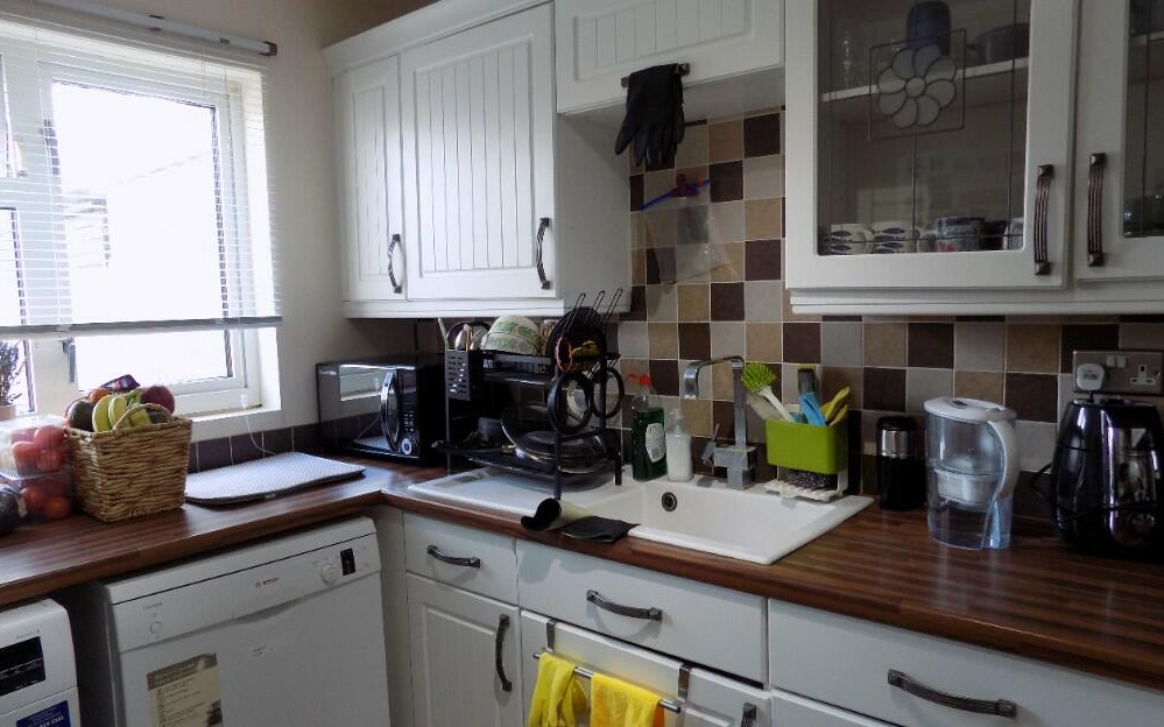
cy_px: 373
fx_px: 793
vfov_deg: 49.3
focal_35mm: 25
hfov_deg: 72.6
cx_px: 584
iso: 125
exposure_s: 1/30
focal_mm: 4
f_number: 3.1
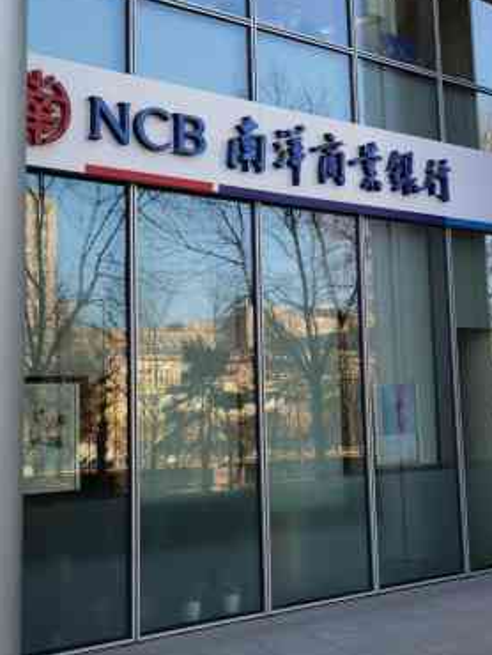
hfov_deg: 21.1
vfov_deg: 28.1
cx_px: 467
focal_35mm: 68
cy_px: 162
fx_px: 1287
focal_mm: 6.71
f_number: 1.9
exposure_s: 1/667
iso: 50
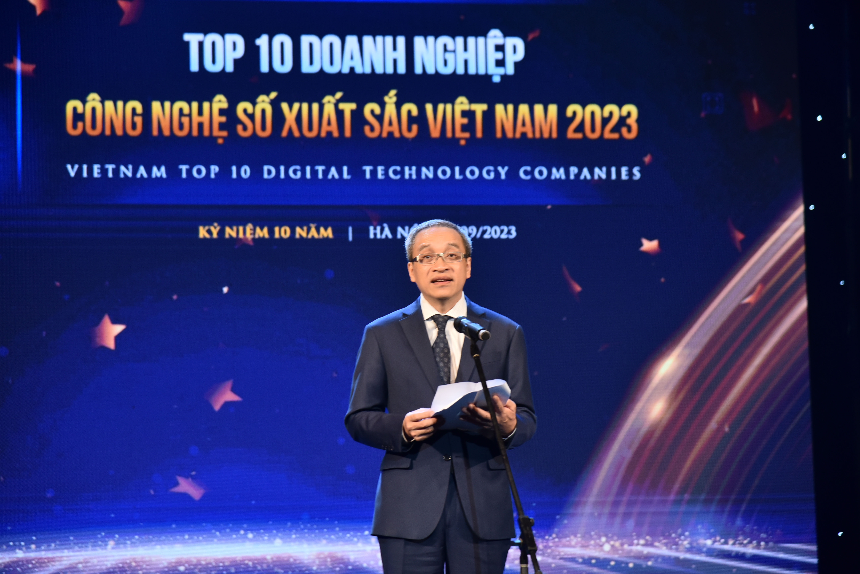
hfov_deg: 17.1
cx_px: 430
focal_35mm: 120
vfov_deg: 11.4
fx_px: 2868
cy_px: 287
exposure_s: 1/160
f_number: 4.5
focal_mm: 120
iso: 800
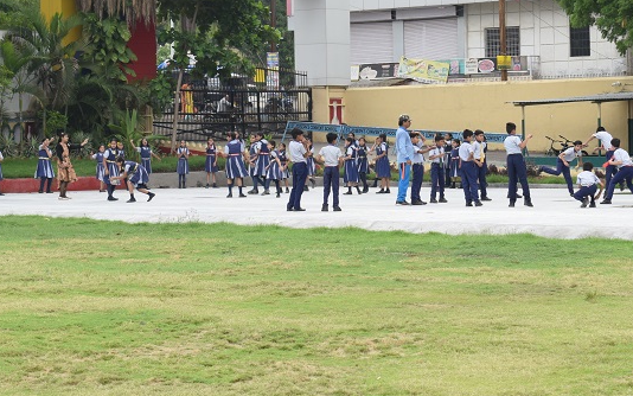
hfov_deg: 17.9
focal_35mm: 116
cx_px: 445
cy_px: 172
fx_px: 1999
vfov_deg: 11.3
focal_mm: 45
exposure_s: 1/250
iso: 200
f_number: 8
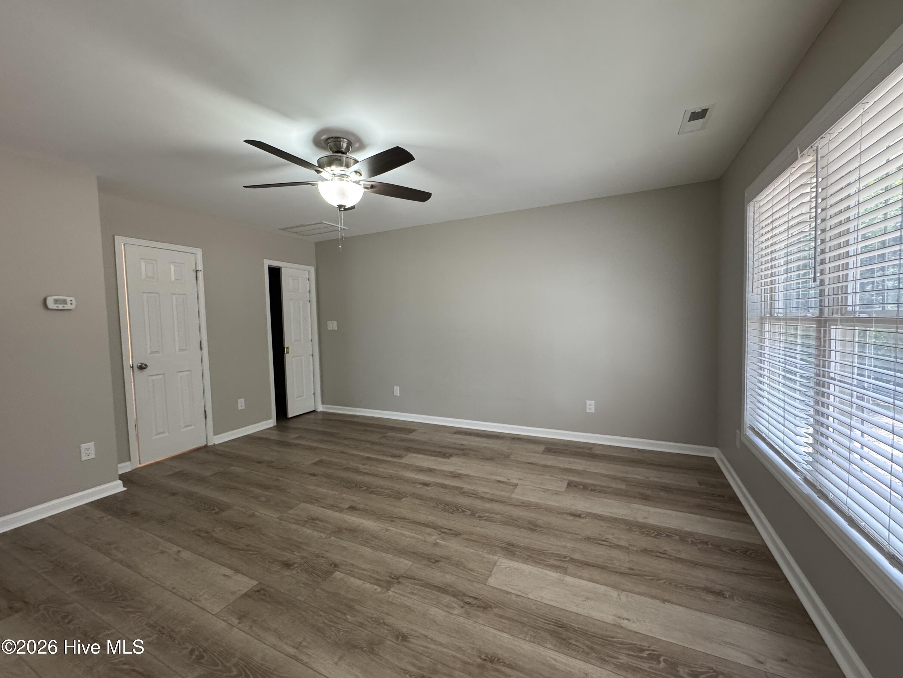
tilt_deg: -3.6
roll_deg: +1.0
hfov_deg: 102.1
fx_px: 365
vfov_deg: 85.7
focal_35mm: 14
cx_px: 452
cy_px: 339
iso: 250
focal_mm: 2.22
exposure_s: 1/120
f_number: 2.2
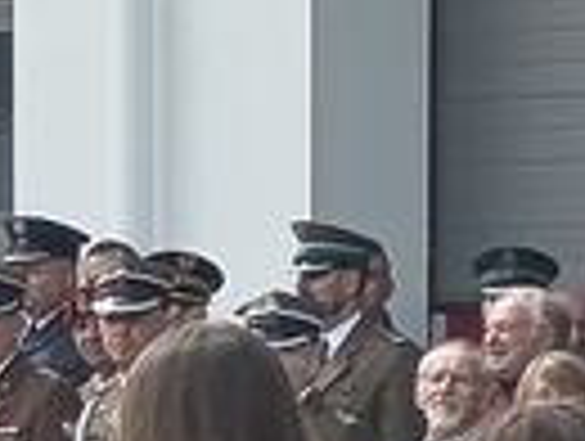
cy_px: 716
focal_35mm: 544
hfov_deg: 3.6
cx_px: -515
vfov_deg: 2.7
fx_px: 9210
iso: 50
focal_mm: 5.27
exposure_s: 1/275
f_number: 1.7
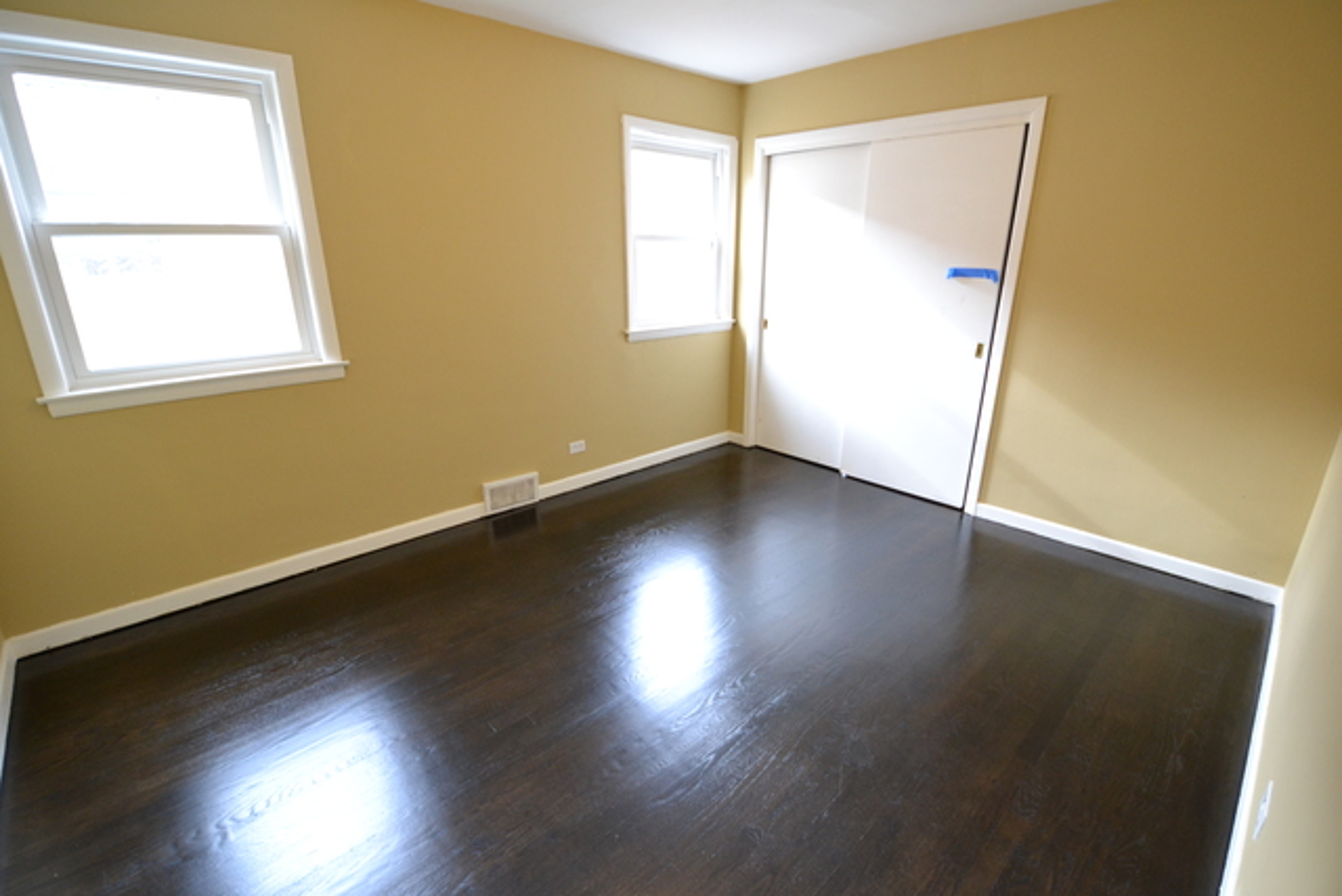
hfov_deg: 100.4
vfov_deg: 77.4
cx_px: 671
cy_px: 448
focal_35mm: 15
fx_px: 559
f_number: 3.5
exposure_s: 1/60
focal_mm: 10
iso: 1250
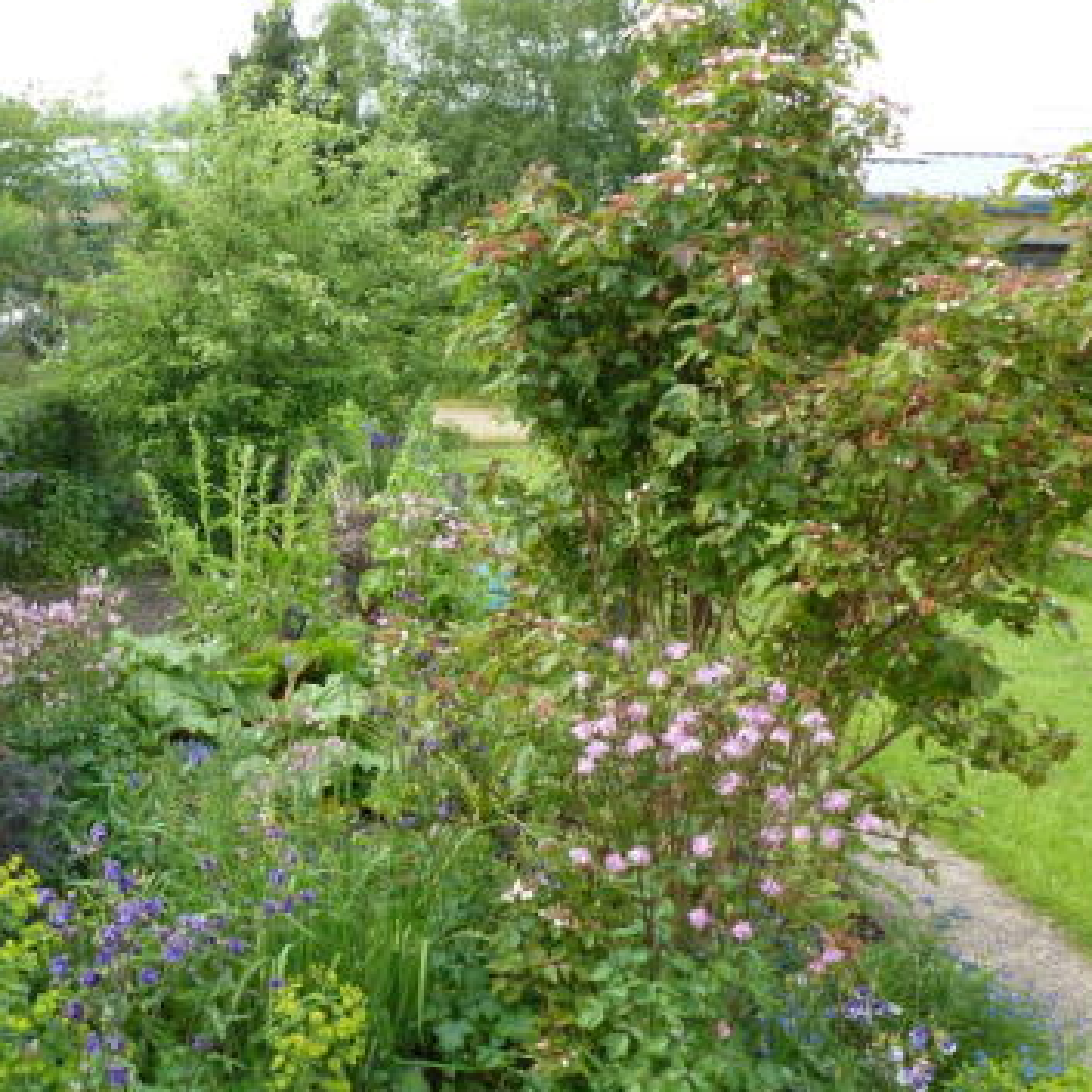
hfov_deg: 45.3
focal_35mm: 35
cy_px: 506
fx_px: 1249
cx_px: 252
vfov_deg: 47.2
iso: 100
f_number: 4
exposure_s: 1/100
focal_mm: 4.3
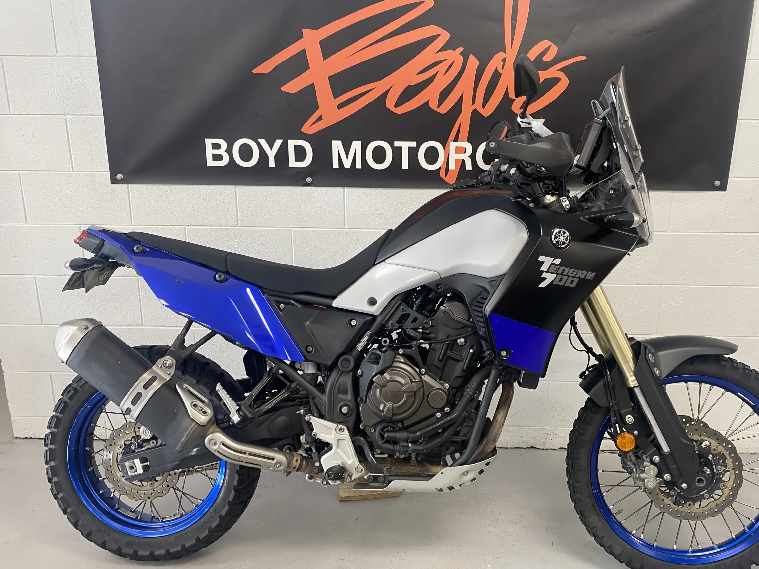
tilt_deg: -15.9
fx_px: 636
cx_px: 410
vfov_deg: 48.2
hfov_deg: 61.6
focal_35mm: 29
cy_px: 299
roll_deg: -0.4
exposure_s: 1/50
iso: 64
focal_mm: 4.25
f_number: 1.8
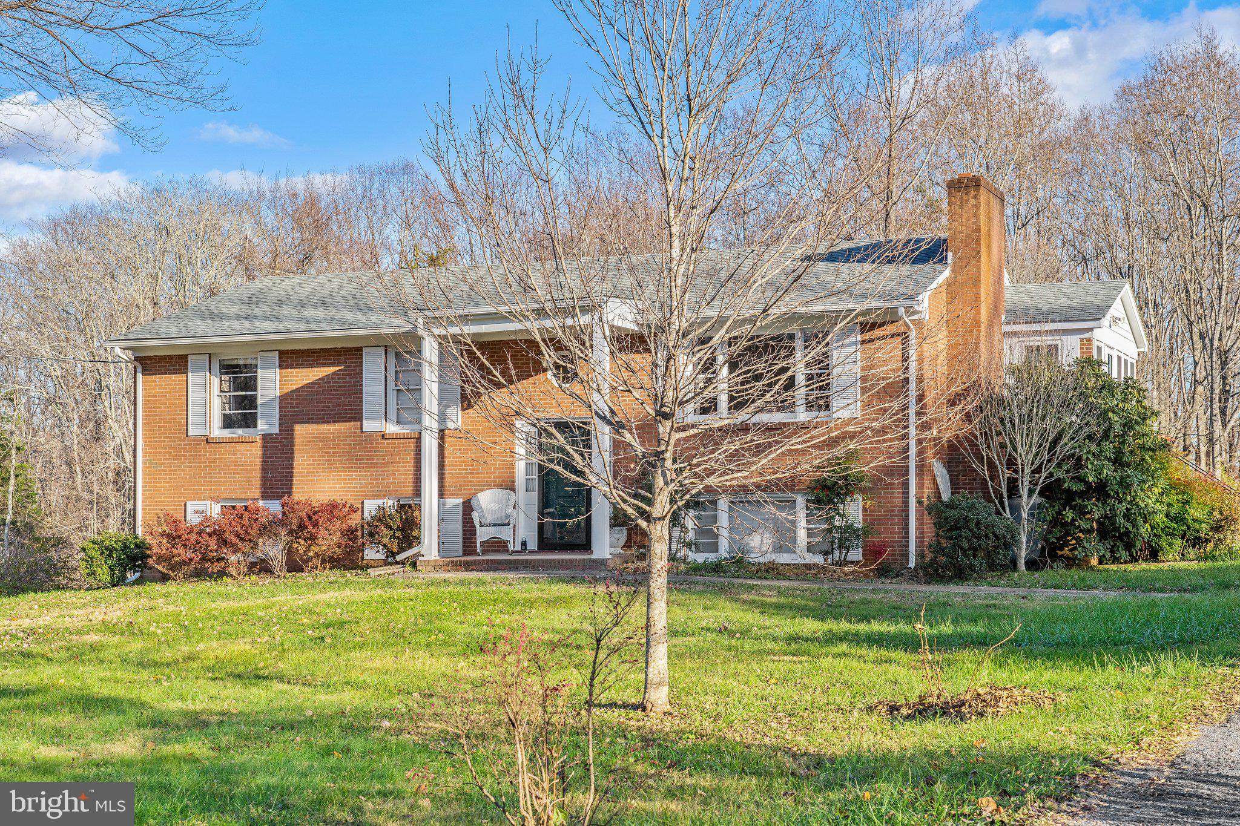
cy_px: 413
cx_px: 620
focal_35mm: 51
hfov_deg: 38.9
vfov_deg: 26.5
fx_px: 1756
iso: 400
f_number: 8
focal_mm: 51
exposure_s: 1/500
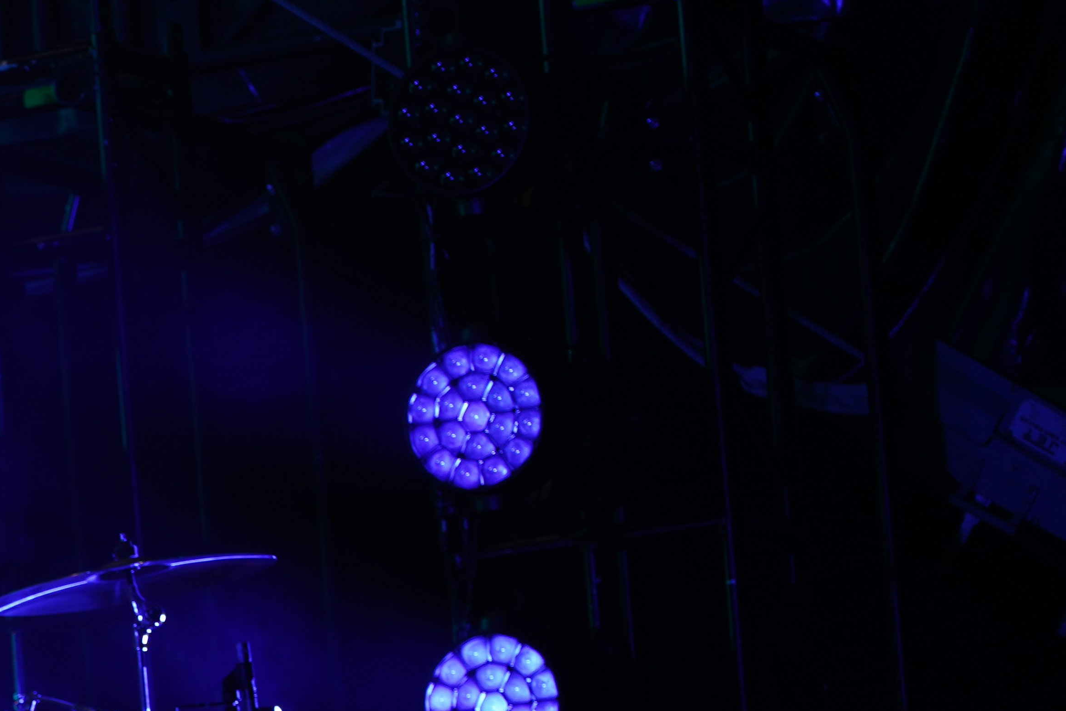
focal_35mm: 270
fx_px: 7995
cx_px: -291
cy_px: 815
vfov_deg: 5.1
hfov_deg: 7.5
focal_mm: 105
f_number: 4
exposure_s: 1/125
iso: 100
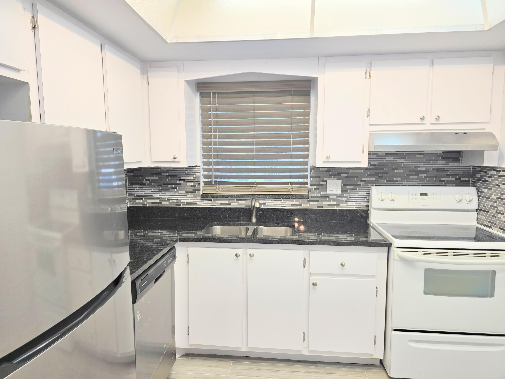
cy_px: 190
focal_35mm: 23
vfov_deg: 58.9
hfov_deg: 73.9
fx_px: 336
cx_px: 252
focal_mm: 6.3
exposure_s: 1/120
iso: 50
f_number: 1.7
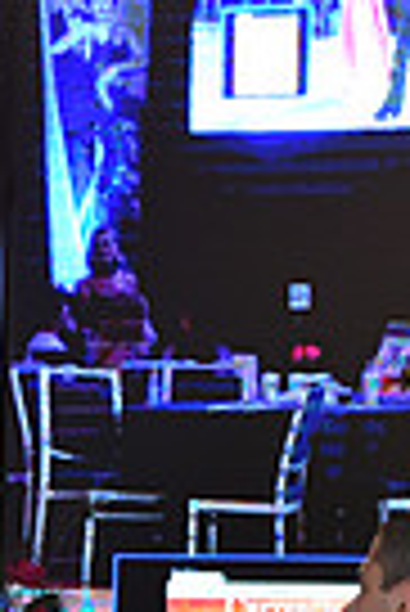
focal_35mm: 363
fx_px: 6185
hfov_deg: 3.8
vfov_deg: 5.6
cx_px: -11
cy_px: 1156
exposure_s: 1/320
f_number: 5
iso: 2000
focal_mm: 85
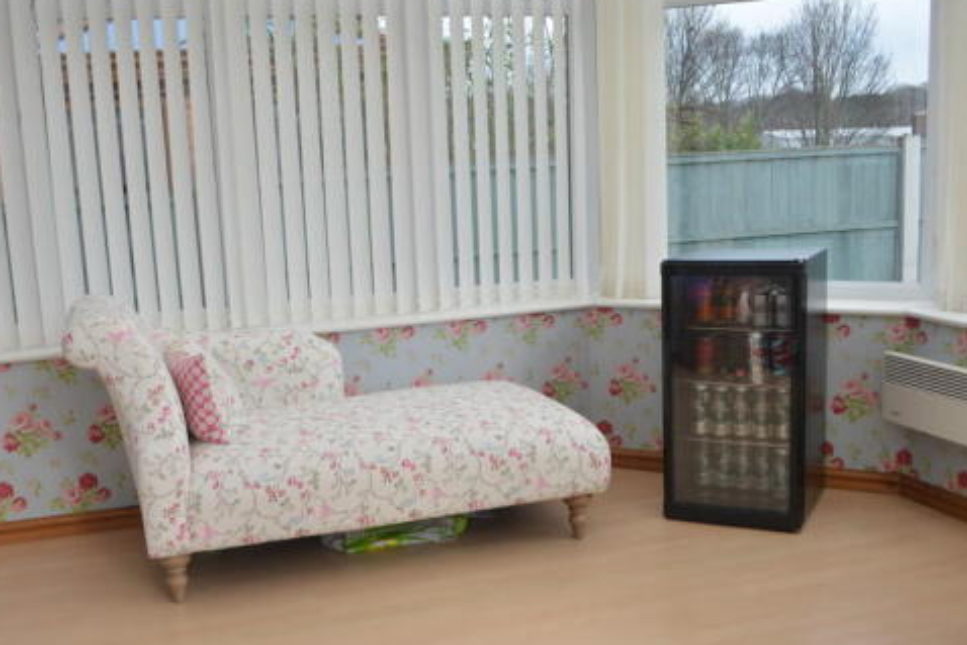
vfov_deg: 35.9
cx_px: 444
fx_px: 994
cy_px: 349
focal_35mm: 37
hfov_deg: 51.8
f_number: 6.3
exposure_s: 1/160
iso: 200
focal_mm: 18
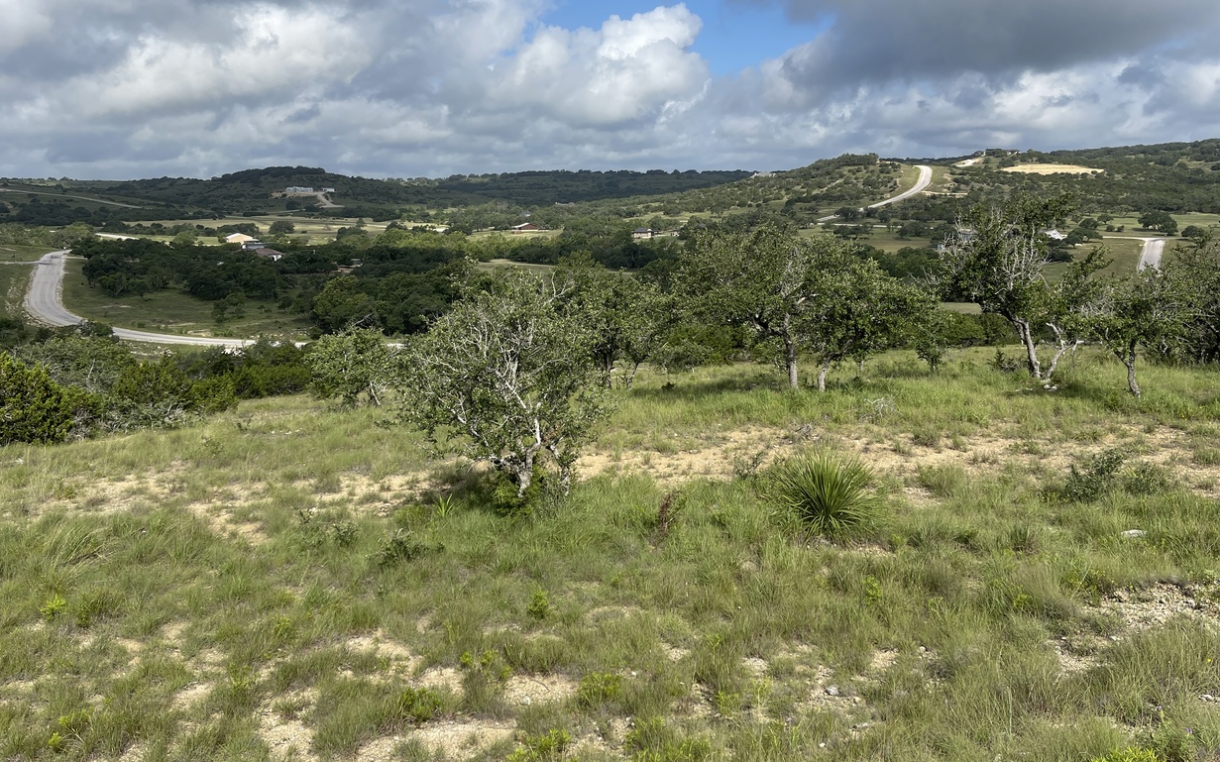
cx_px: 606
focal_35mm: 31
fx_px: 1031
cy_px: 258
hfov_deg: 61.2
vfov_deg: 40.1
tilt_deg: -3.3
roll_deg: +1.8
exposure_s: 1/4717
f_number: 1.6
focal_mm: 5.1
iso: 32
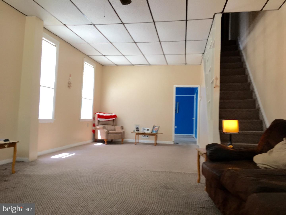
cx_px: 143
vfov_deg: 48.2
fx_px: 240
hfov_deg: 61.7
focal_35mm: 29
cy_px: 108
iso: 40
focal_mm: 4.15
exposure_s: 1/30
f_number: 2.2
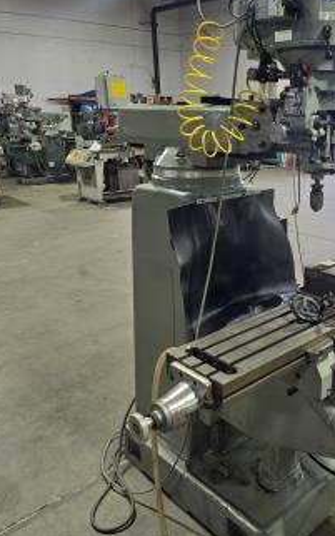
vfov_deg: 56.6
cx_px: 271
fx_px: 496
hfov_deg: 36.0
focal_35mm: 34
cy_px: 250
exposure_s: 1/120
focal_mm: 6.3
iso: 160
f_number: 1.7
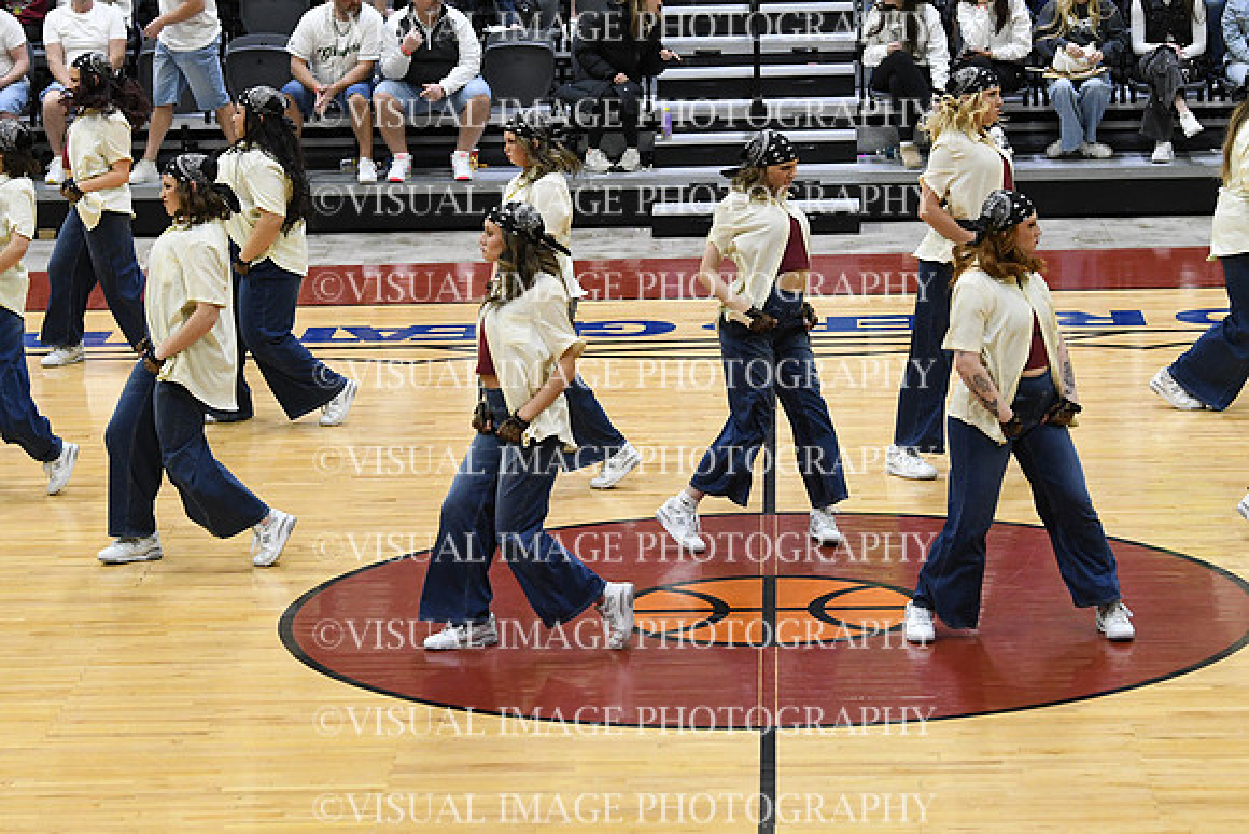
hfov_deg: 15.2
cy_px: 417
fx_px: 4685
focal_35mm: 135
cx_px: 624
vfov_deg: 10.2
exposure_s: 1/250
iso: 3200
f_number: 4
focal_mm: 90
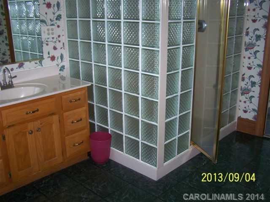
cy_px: 101
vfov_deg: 37.7
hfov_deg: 49.0
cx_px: 135
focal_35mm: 38
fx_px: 296
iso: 80
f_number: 2.8
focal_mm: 6.3
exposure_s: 1/60
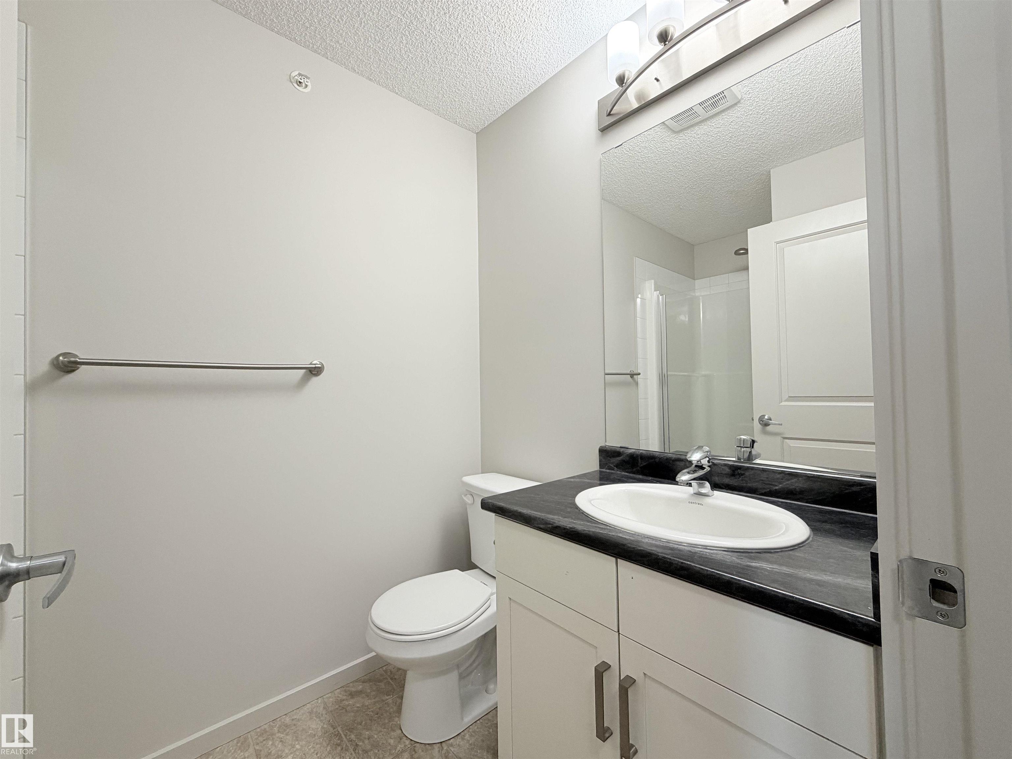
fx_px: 409
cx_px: 506
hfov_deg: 102.1
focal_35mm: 14
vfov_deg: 85.7
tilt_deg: +1.0
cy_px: 380
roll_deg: +1.1
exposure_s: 1/120
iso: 125
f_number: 2.2
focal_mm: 2.22
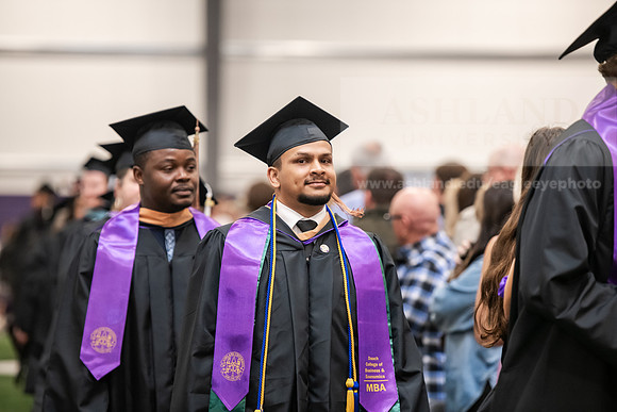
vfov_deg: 8.1
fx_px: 2914
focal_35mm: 170
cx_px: 308
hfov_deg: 12.1
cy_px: 206
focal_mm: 170
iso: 2500
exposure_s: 1/200
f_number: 3.2
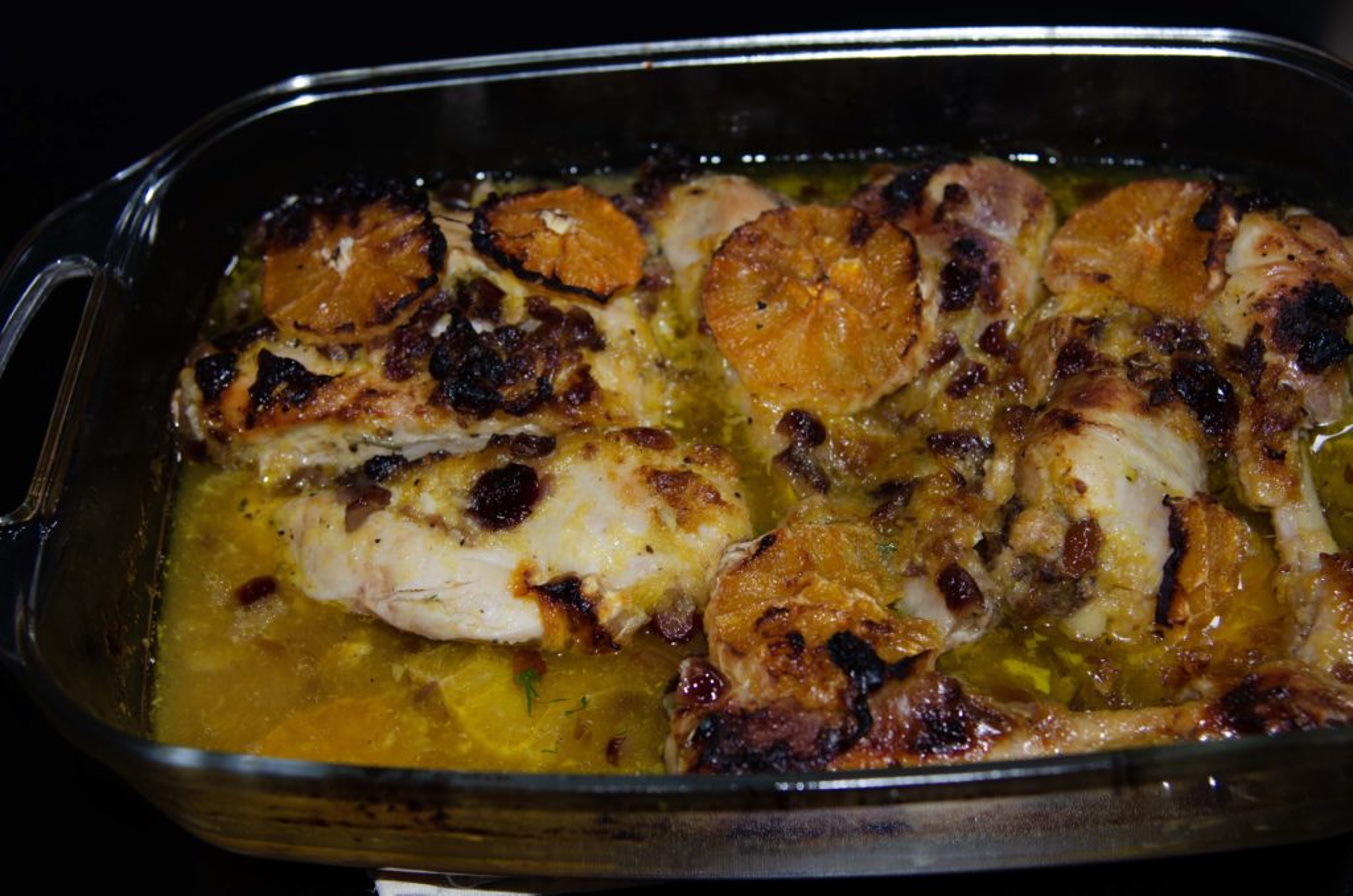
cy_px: 448
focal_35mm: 60
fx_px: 2250
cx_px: 676
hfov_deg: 33.5
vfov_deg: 22.5
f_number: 4
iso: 320
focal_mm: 40
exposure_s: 1/60
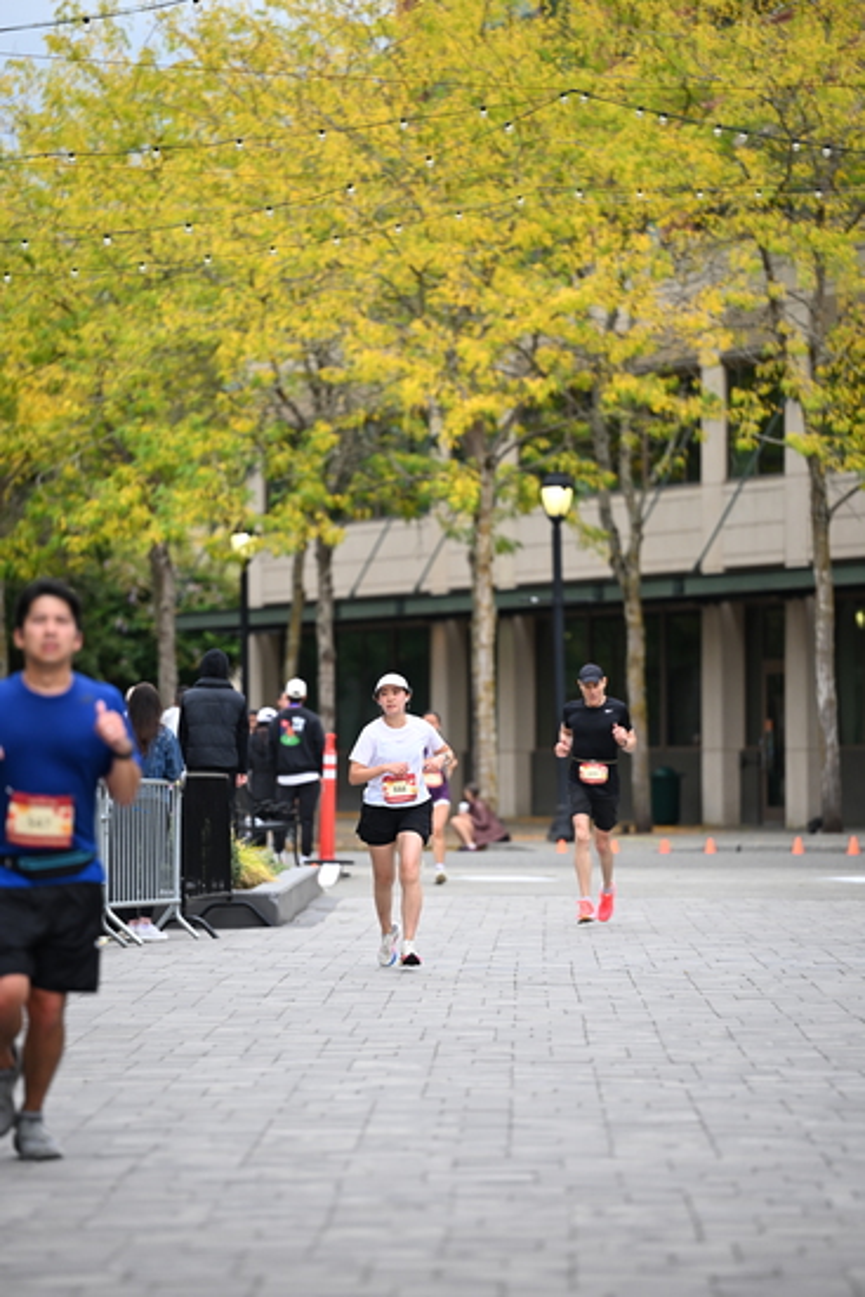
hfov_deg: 8.1
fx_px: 6123
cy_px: 648
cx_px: 432
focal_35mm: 170
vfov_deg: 12.1
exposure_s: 1/2000
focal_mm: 170
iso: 640
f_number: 2.8
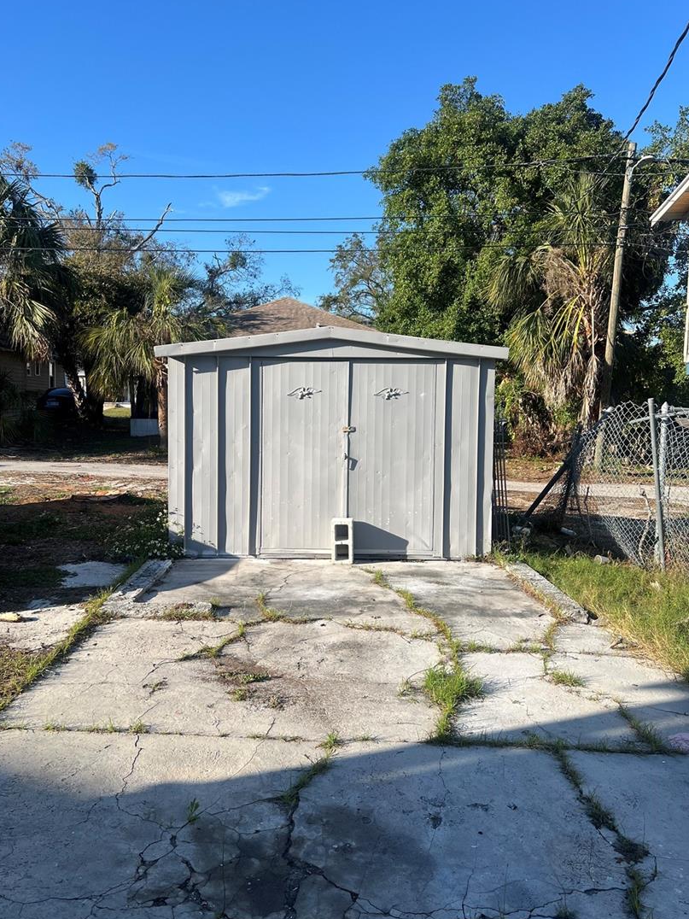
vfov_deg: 61.7
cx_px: 323
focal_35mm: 29
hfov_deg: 48.2
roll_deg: -0.6
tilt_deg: -3.3
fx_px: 770
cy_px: 450
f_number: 1.5
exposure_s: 1/2353
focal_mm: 5.7
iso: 50
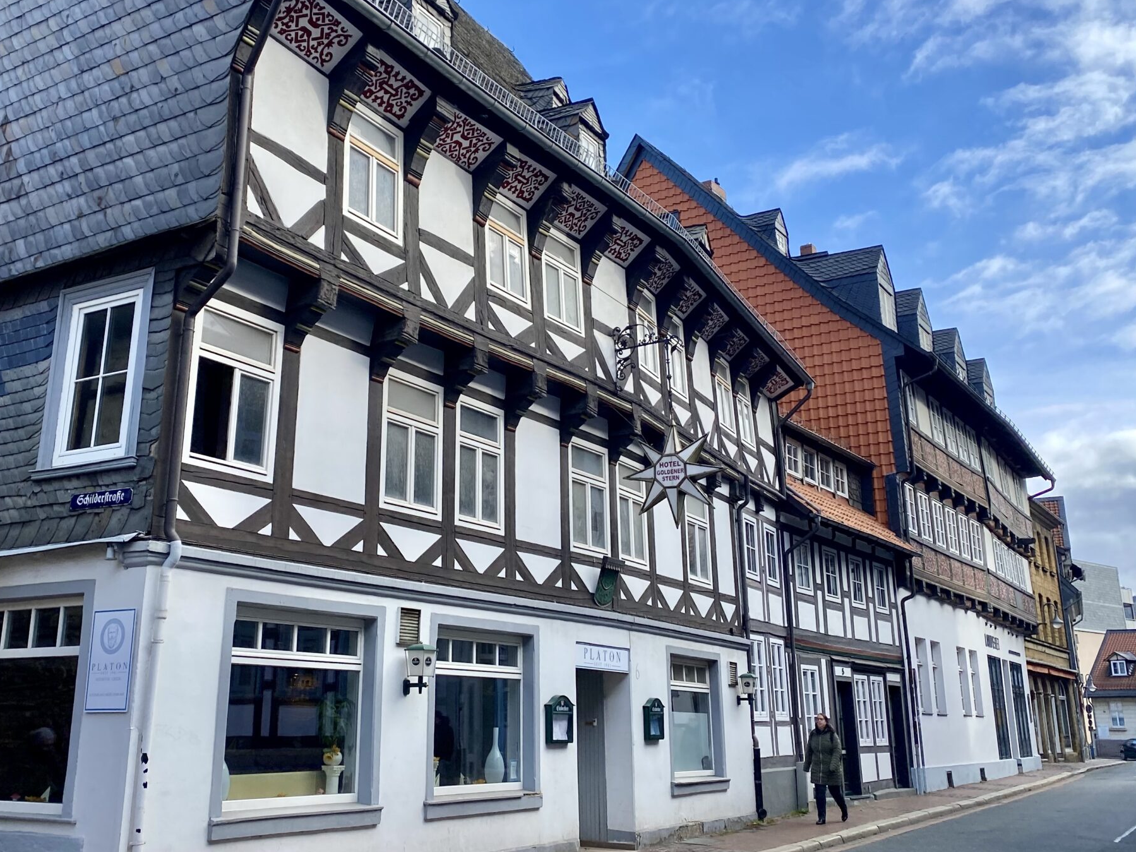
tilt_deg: +17.5
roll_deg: +0.4
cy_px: 337
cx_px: 528
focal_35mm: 37
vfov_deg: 38.5
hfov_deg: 50.1
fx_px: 1214
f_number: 1.8
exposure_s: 1/1272
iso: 32
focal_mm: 4.25
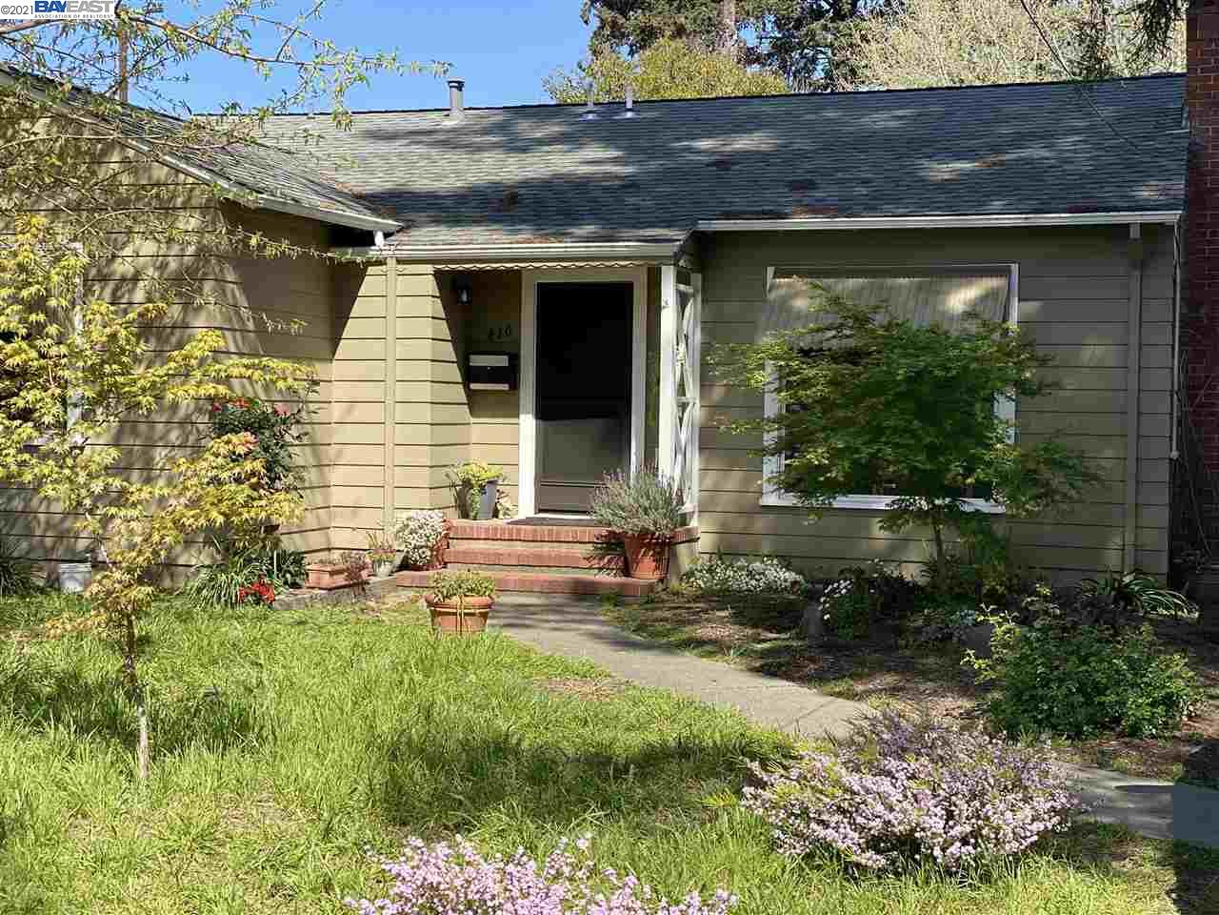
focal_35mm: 52
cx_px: 610
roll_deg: -1.0
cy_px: 458
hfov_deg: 36.8
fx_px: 1831
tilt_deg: -1.7
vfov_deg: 28.0
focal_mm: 6
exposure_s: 1/841
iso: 20
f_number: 2
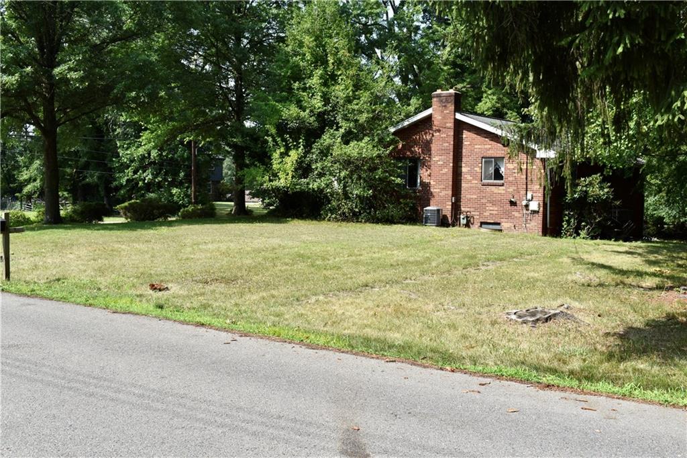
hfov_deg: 53.1
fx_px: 687
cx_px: 344
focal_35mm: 36
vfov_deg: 36.8
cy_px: 229
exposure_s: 1/400
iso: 200
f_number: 10
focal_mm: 24
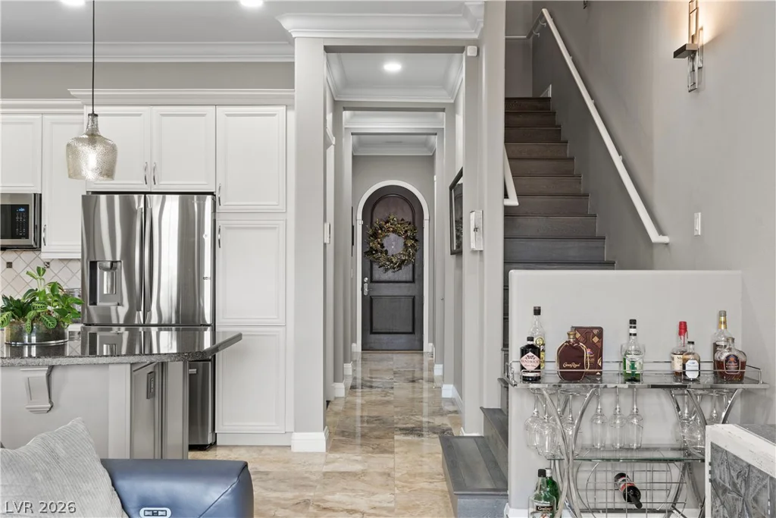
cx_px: 388
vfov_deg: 36.9
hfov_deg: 53.1
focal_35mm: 36
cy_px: 259
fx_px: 776
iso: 400
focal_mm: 24
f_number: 8
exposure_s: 1/6
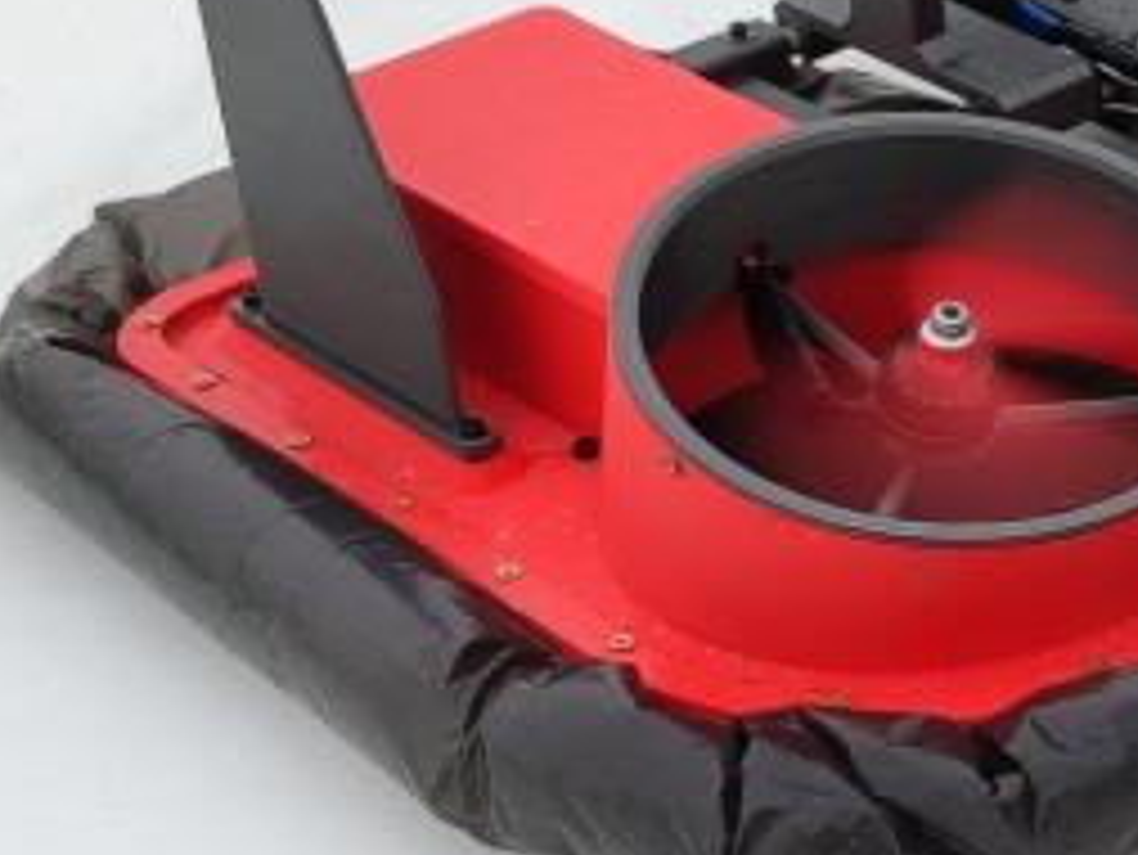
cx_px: 1858
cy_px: 148
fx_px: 3322
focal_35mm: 101
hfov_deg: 17.0
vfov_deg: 14.6
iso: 50
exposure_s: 1/445
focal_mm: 5.95
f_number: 1.89
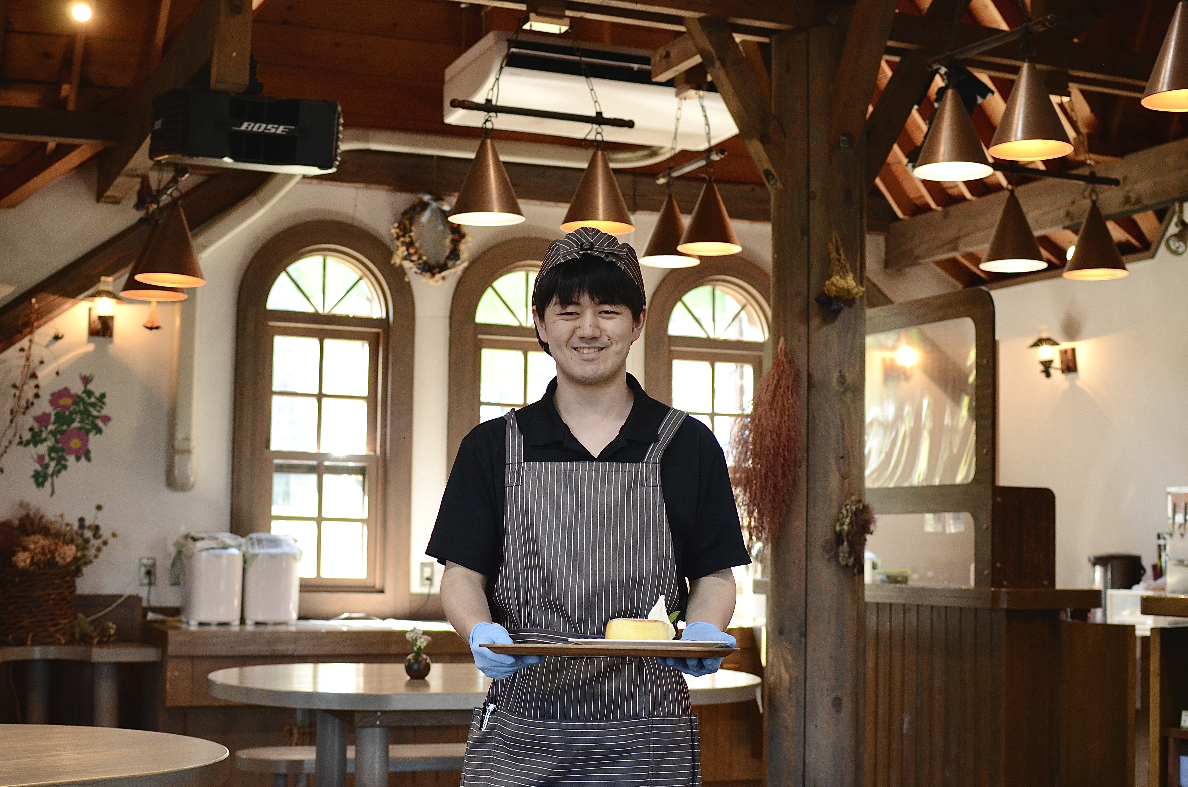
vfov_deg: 25.6
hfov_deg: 37.9
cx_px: 594
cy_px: 394
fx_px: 1729
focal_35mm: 52
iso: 800
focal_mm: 35
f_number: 2.8
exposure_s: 1/200
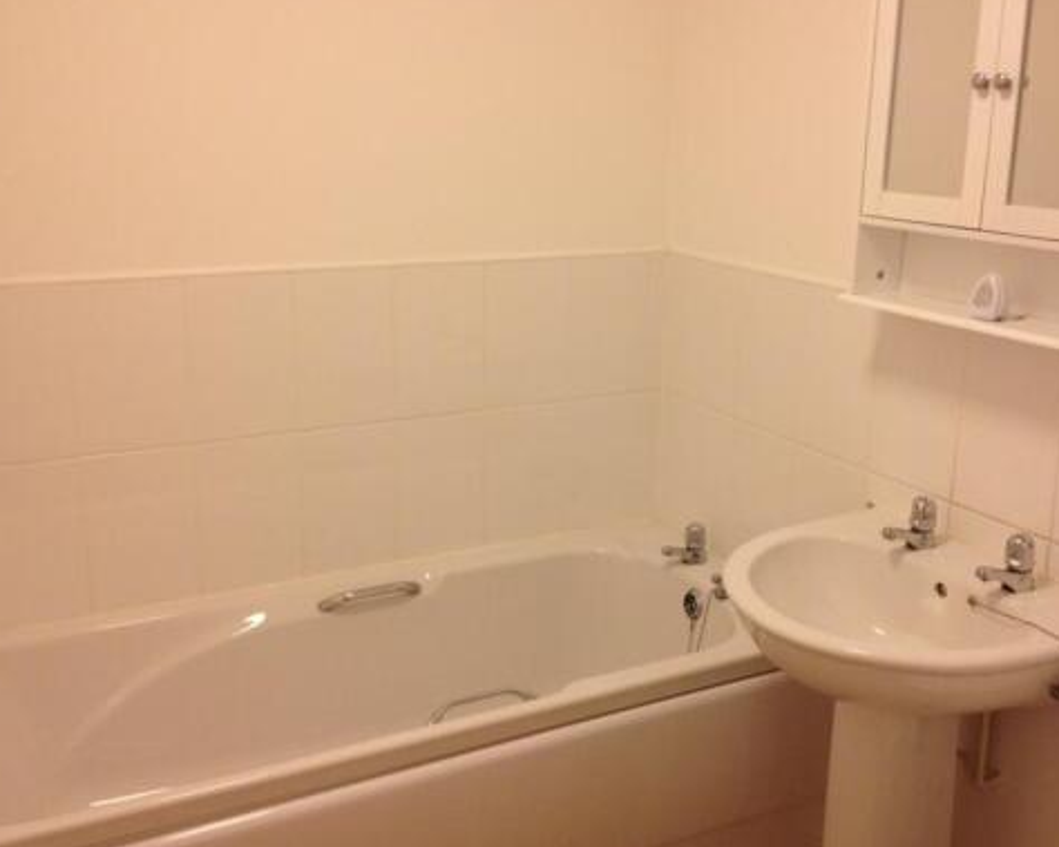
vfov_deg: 35.7
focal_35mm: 42
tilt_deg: -16.8
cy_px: 426
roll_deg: -0.5
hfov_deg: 43.8
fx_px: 1316
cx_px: 580
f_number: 2.4
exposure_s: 1/20
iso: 125
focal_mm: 4.28
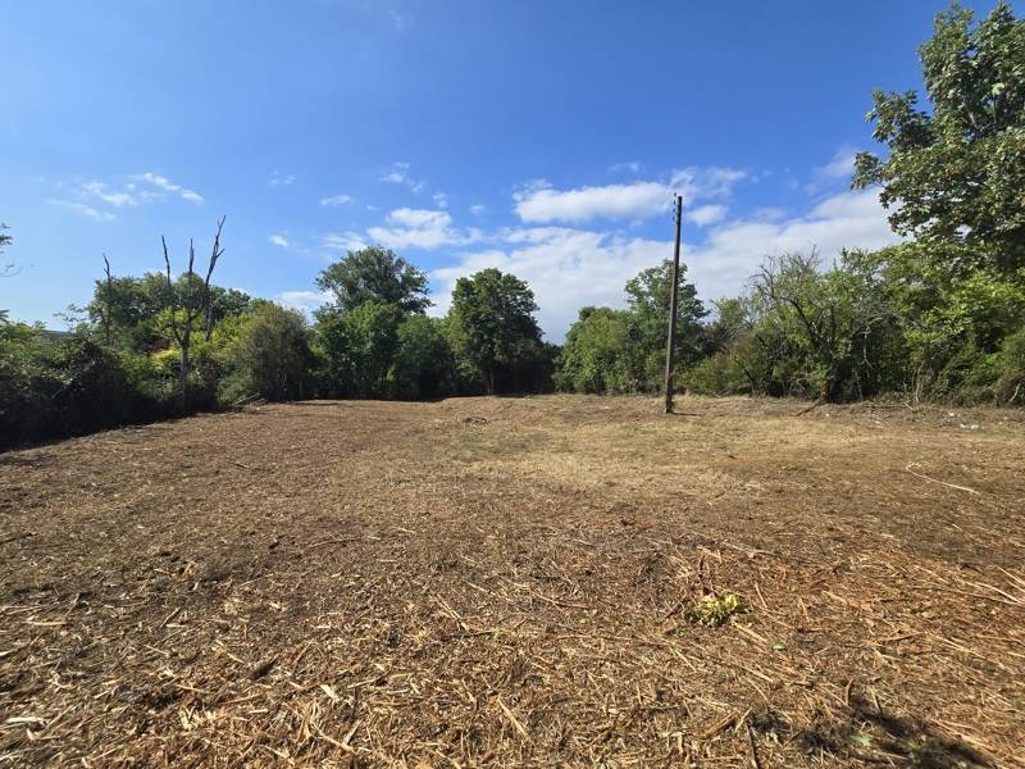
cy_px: 384
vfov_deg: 89.9
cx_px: 512
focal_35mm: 13
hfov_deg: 106.2
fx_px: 385
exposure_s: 1/2327
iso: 50
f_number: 2.2
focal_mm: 2.2
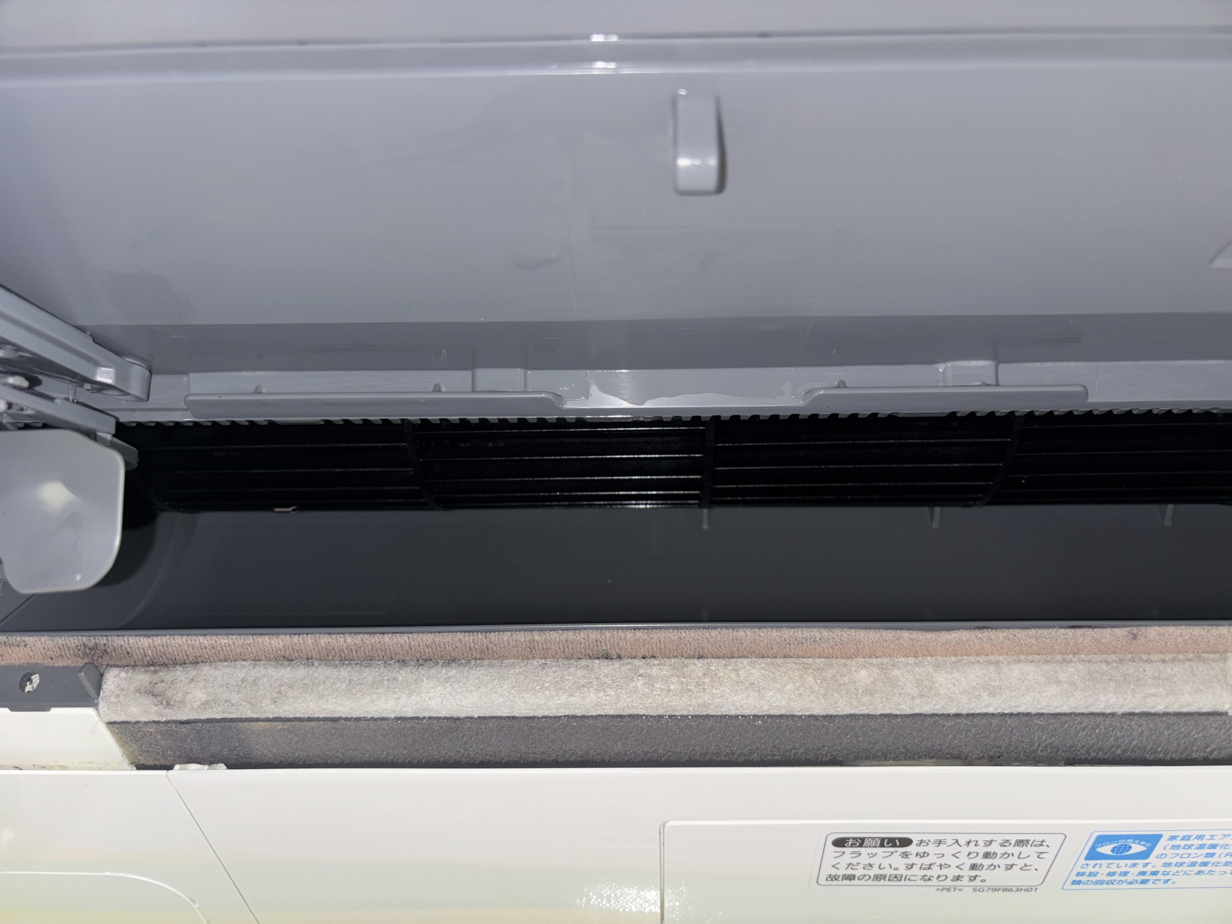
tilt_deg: +49.5
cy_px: 462
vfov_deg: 53.1
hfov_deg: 67.3
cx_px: 616
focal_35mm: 26
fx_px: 925
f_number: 1.6
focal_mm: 5.96
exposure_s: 1/34
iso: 32
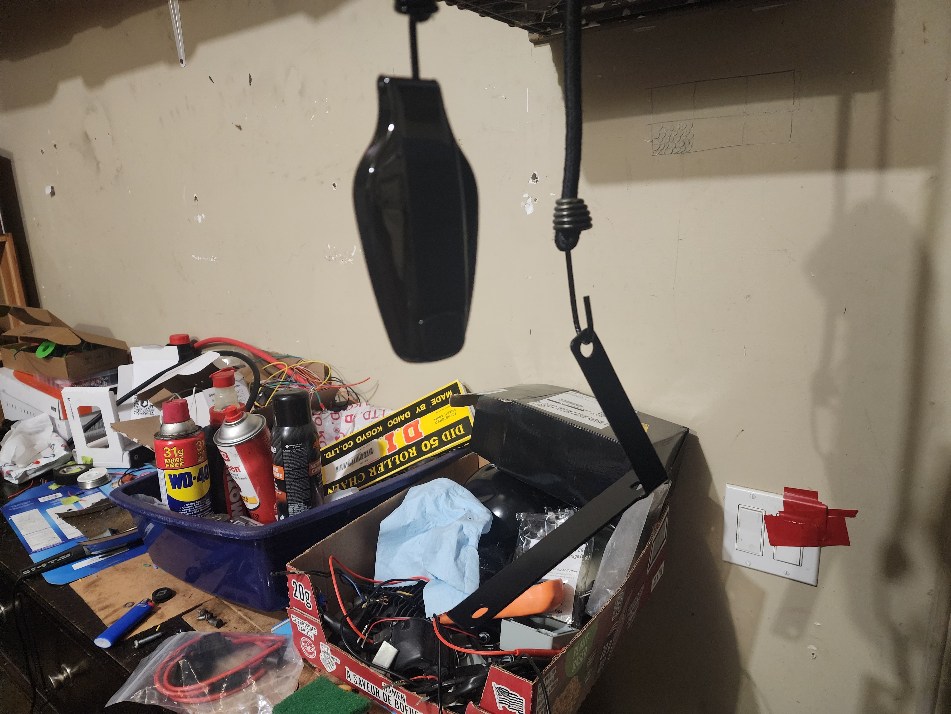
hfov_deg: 73.9
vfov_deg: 58.9
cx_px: 476
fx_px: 632
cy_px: 357
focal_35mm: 23
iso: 640
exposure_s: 1/30
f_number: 1.8
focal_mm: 6.4
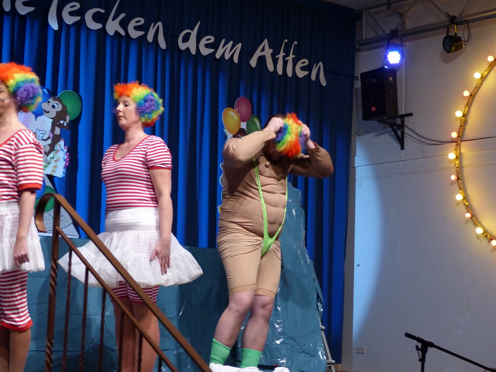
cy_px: 186
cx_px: 248
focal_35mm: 83
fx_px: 1189
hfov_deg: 23.6
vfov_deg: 17.8
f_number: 2.8
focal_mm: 15
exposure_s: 1/50
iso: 400
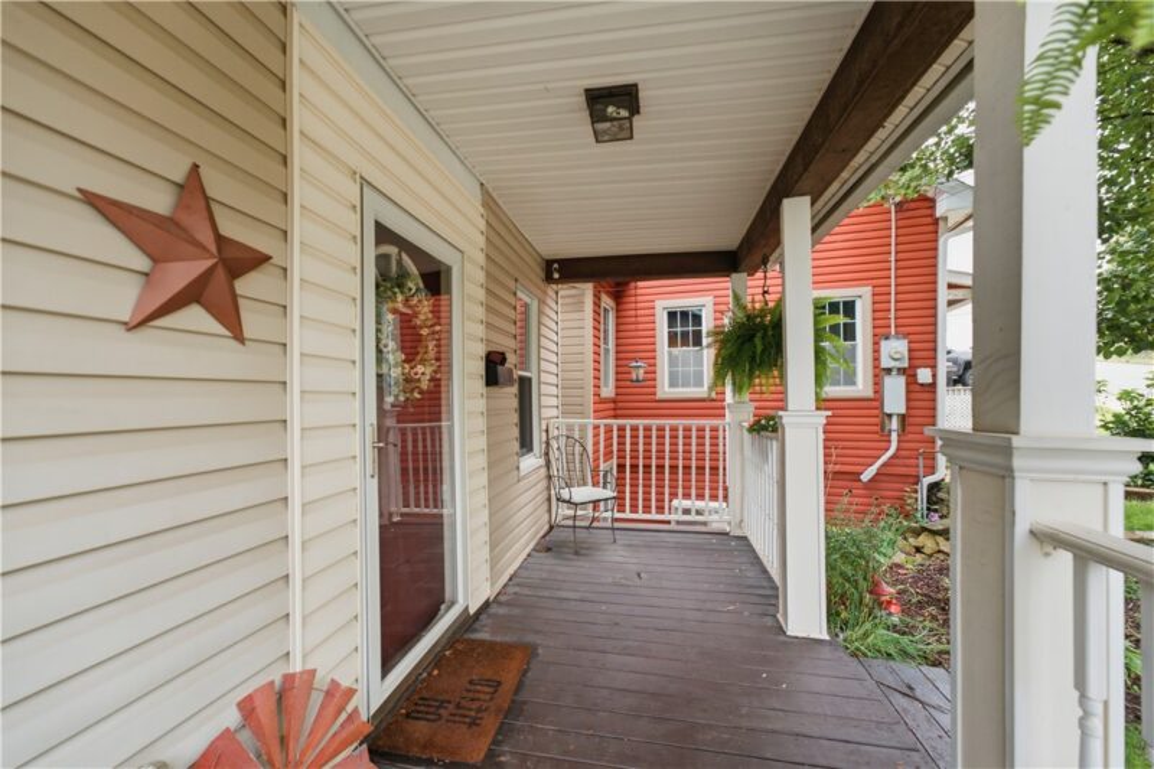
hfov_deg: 104.3
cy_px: 384
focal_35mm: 14
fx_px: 449
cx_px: 577
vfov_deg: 81.2
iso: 800
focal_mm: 14
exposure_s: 1/2000
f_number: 7.1
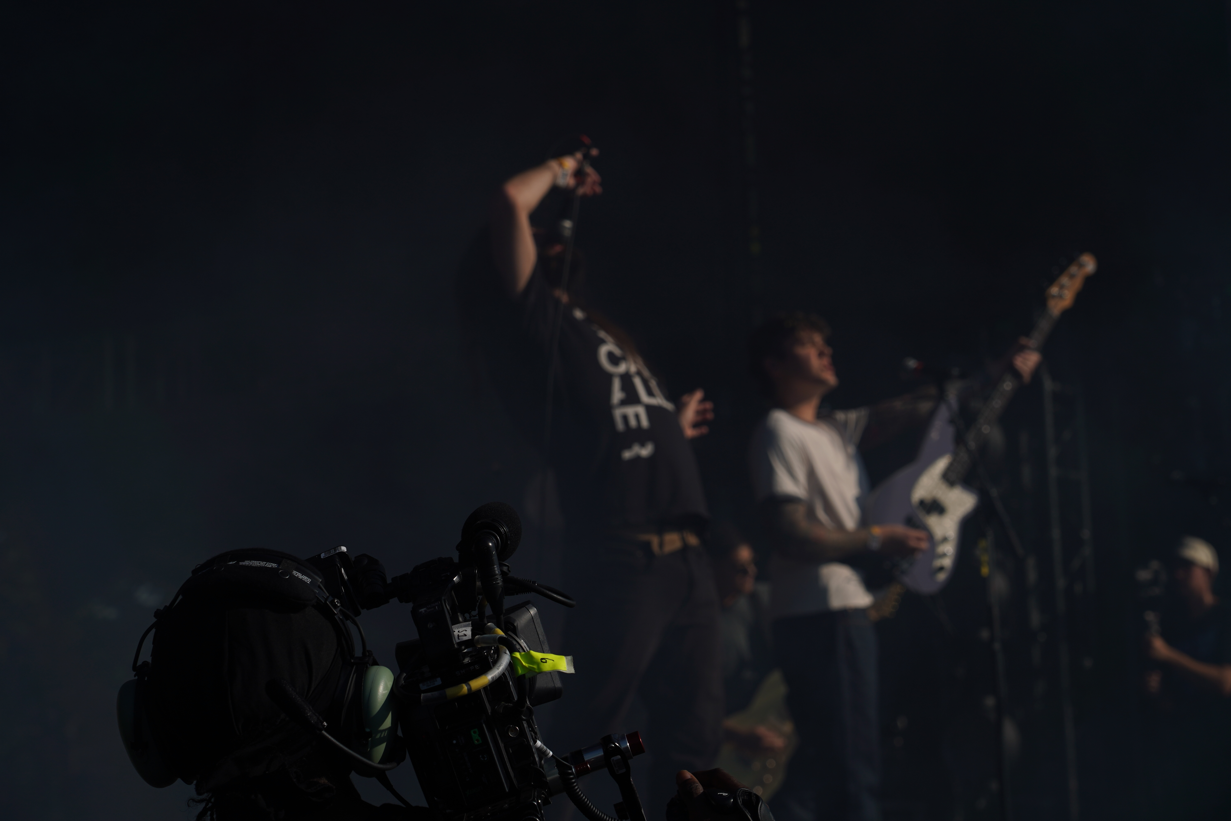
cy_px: 410
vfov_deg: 13.0
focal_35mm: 105
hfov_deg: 19.5
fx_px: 3590
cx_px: 616
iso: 100
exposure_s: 1/1000
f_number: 8
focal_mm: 105
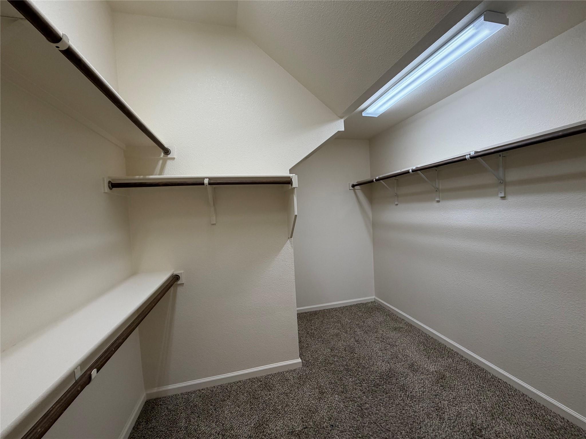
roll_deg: +3.5
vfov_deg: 85.7
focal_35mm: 14
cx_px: 293
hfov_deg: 102.1
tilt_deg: -1.9
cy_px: 220
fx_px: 237
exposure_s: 1/120
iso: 125
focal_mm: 2.22
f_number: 2.2
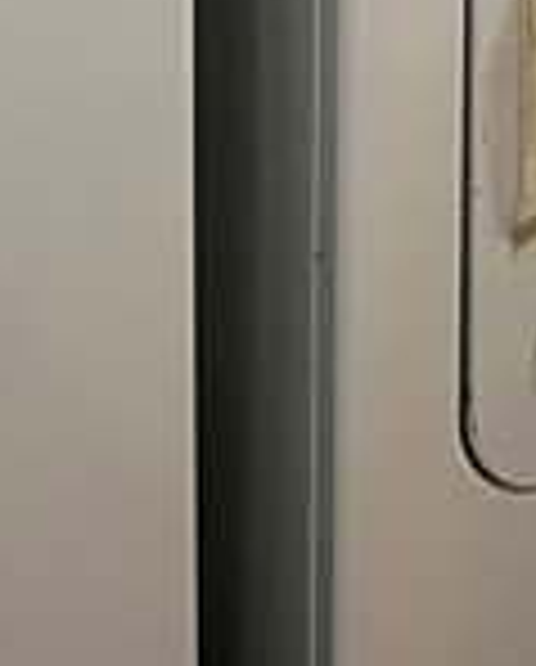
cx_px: 698
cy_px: -900
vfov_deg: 9.8
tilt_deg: -7.1
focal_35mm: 175
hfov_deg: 8.7
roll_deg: -1.1
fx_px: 3459
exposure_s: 1/60
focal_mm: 5.7
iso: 320
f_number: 1.5
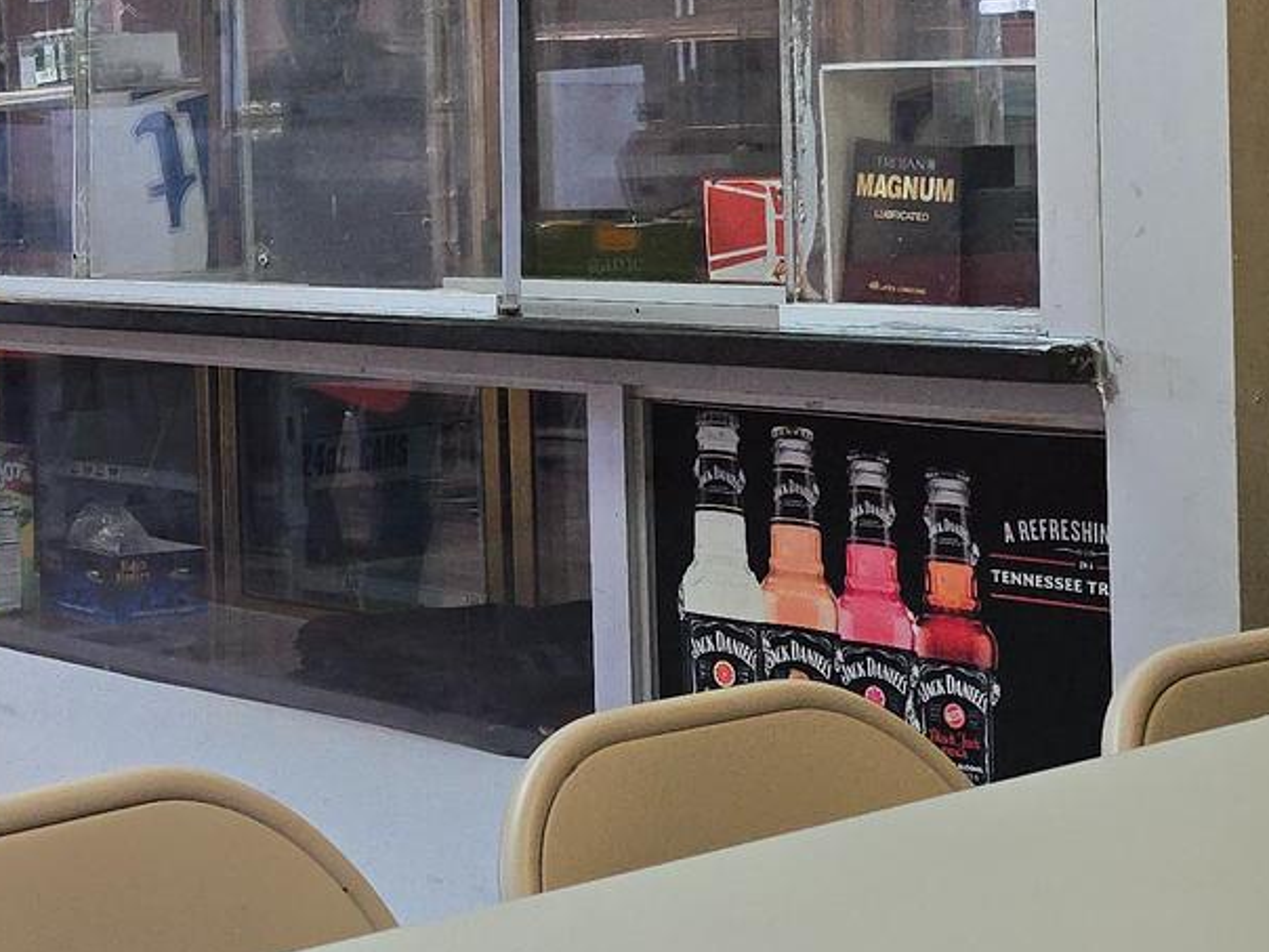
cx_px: -263
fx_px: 2859
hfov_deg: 22.9
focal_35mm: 78
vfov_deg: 18.7
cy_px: 153
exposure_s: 1/120
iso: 200
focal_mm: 6.3
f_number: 1.7
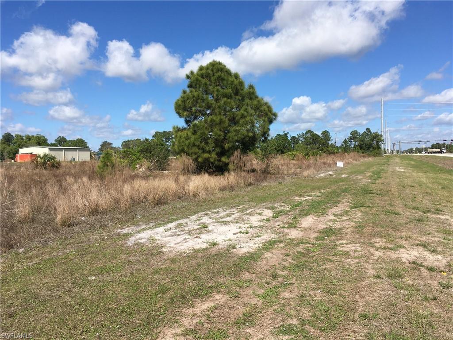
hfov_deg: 61.7
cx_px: 226
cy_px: 170
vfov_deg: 48.2
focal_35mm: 29
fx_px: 380
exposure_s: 1/1923
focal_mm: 4.15
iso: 25
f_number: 2.2
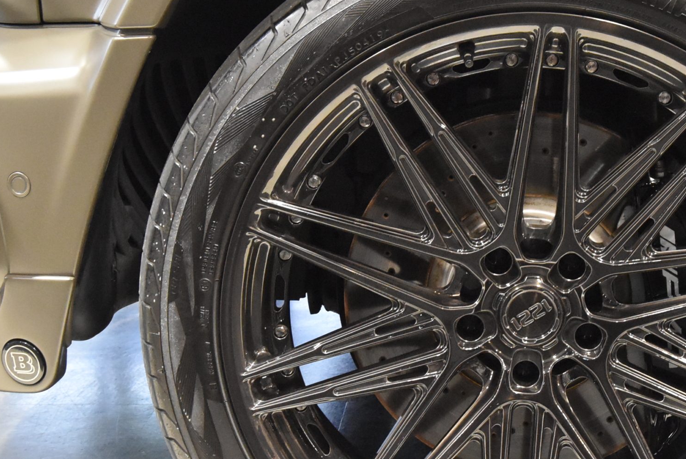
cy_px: 297
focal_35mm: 83
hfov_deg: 24.1
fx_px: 1583
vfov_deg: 16.5
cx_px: 537
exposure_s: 1/50
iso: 5600
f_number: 8
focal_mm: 32
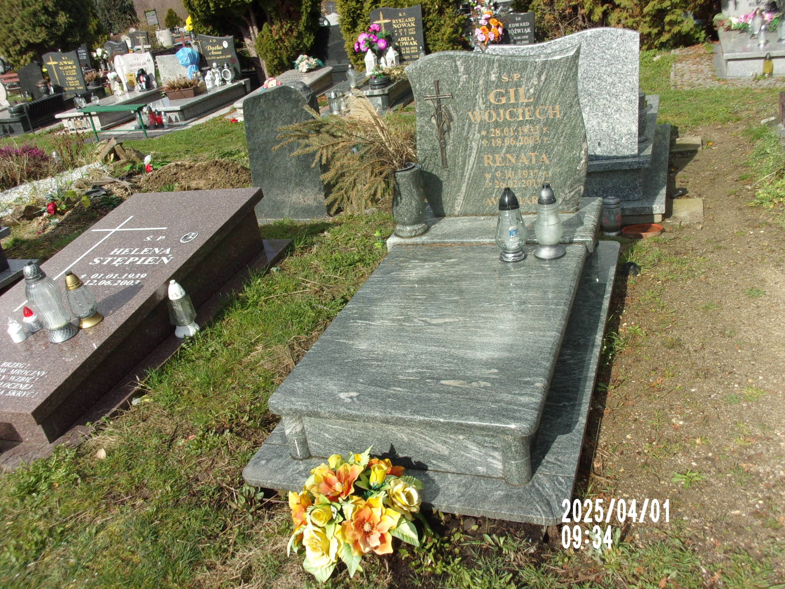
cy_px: 294
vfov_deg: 39.7
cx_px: 392
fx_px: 816
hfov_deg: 51.4
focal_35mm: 36
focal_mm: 6.4
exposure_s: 1/100
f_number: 11.8
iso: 80
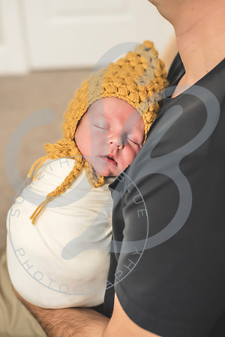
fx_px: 469
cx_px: 112
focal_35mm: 50
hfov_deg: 27.0
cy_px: 168
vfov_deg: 39.6
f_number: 2.8
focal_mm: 50
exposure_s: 1/160
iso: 3200
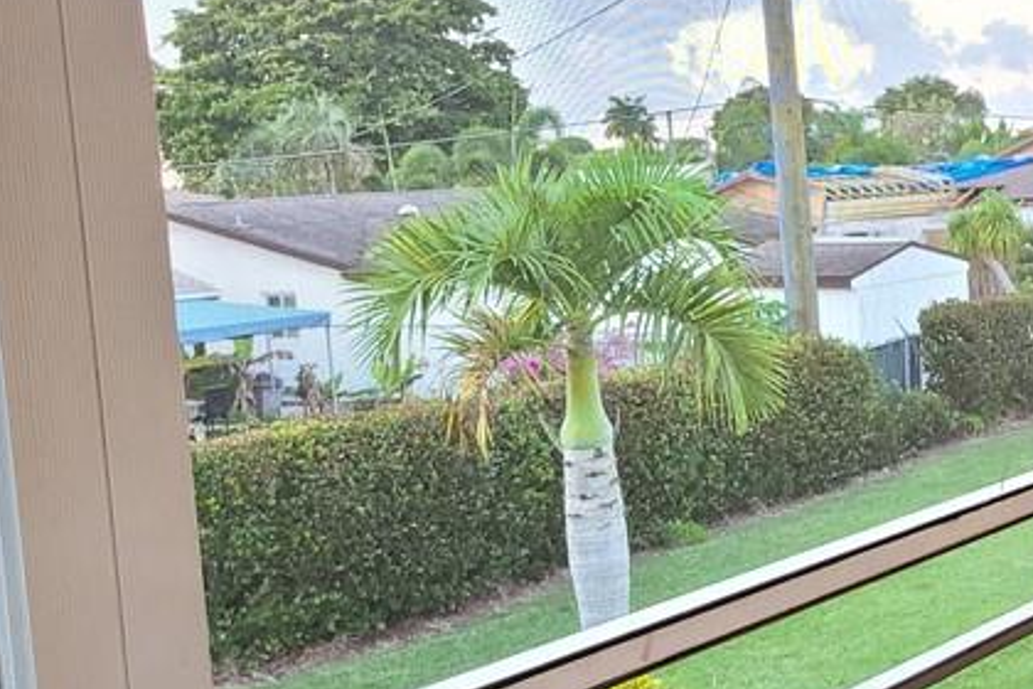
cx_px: 1139
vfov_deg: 20.6
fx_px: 1894
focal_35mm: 66
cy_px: 359
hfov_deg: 27.8
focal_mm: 5.4
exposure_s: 1/39
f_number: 1.8
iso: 320
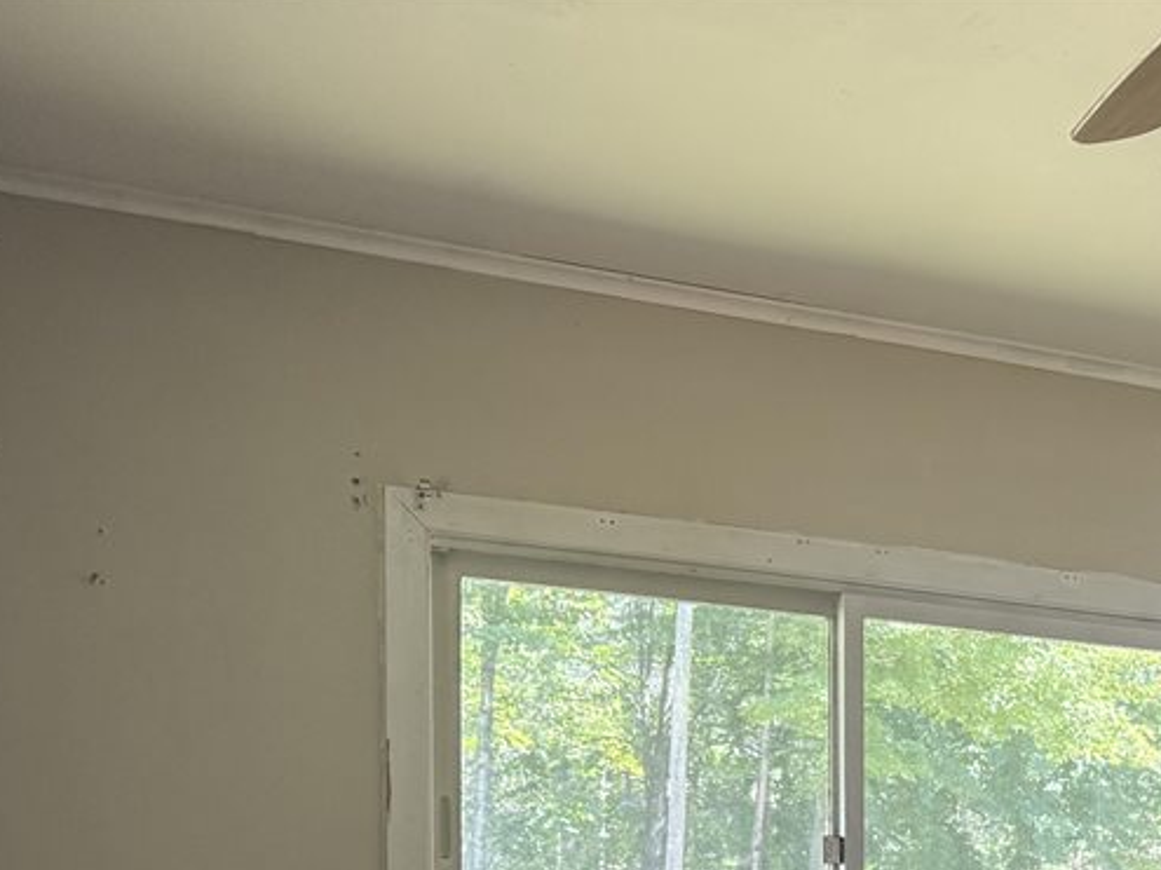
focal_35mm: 62
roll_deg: -0.1
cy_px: 1113
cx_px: 1297
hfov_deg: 28.2
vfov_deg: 21.5
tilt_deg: -3.2
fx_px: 2079
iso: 125
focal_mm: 6.76
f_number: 1.78
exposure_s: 1/121
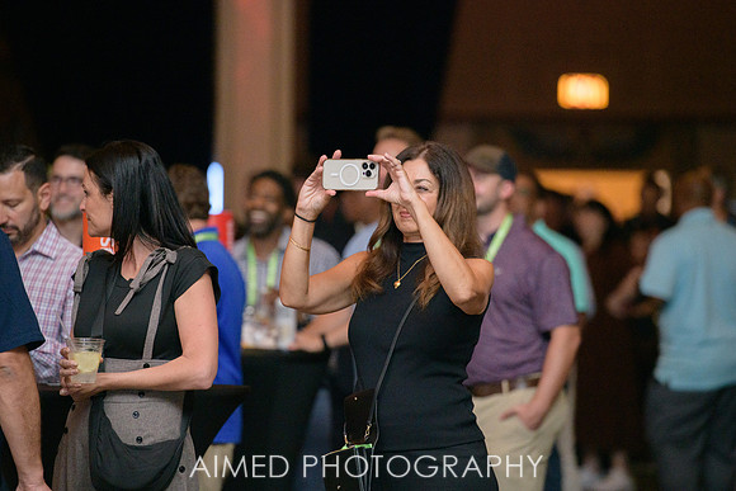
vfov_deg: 6.8
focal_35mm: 202
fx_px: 4133
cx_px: 368
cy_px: 246
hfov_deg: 10.2
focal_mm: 200
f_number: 3.5
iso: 2000
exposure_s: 1/250
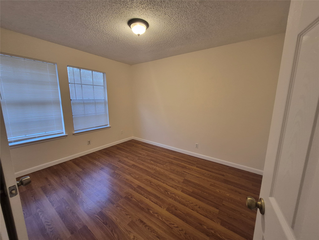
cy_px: 120
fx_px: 120
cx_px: 160
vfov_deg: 89.9
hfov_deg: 106.2
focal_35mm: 13
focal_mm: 1.74
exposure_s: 1/60
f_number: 2.2
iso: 200
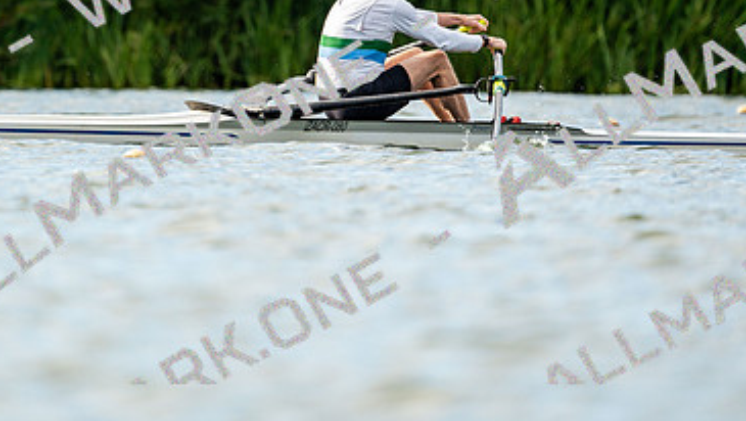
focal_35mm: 998
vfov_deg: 1.2
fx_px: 19757
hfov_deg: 2.2
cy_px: 34
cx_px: 319
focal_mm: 600
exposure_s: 1/2000
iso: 500
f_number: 6.3
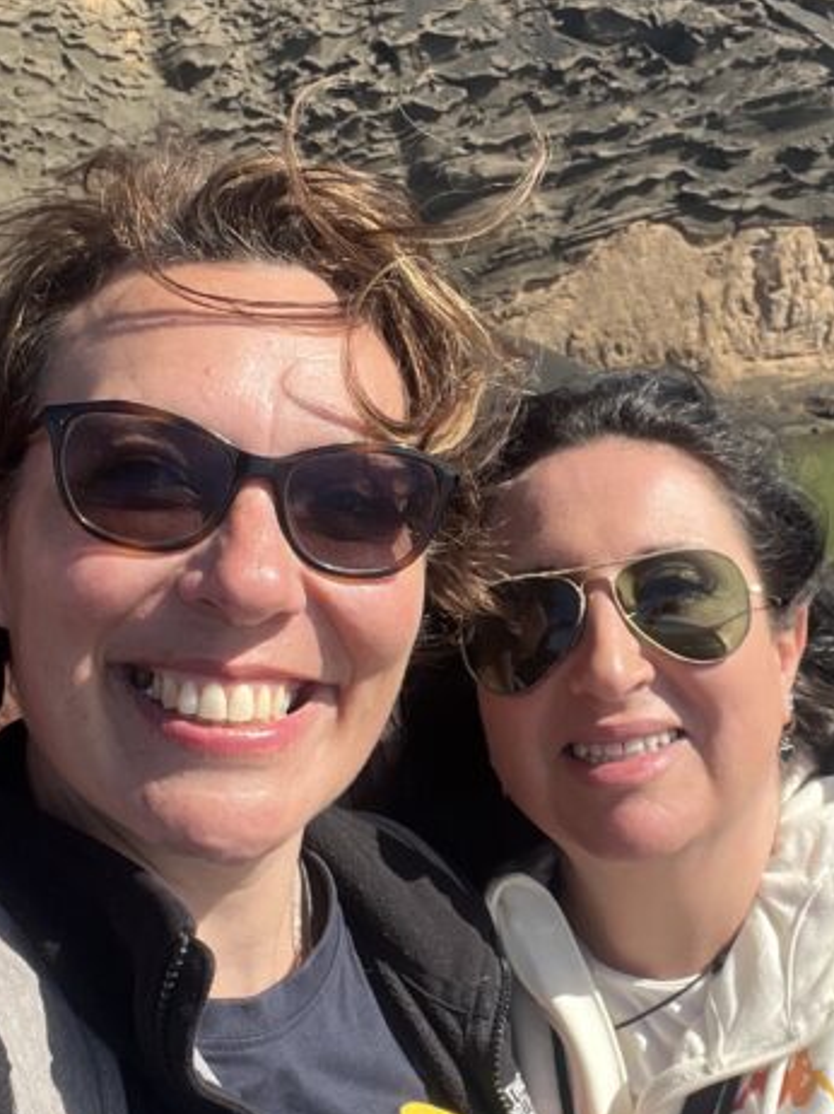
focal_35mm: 51
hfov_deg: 28.4
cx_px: 550
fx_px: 1640
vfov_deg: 37.5
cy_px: 569
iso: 32
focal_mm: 2.71
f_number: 2.2
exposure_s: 1/818
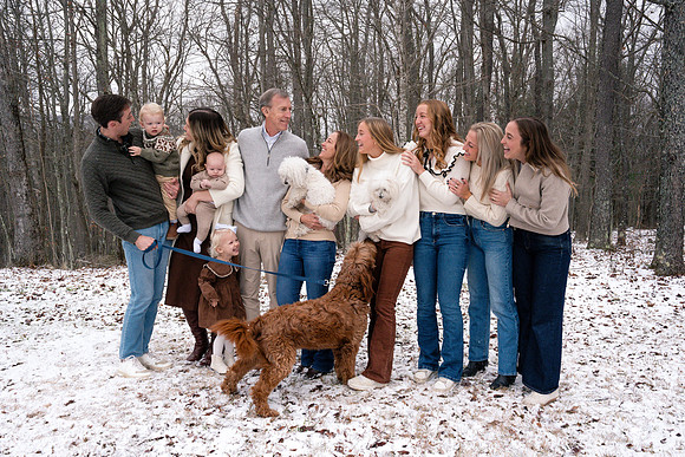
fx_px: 609
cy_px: 228
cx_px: 342
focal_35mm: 32
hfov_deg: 58.7
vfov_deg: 41.1
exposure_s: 1/250
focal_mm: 32
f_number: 13
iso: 800
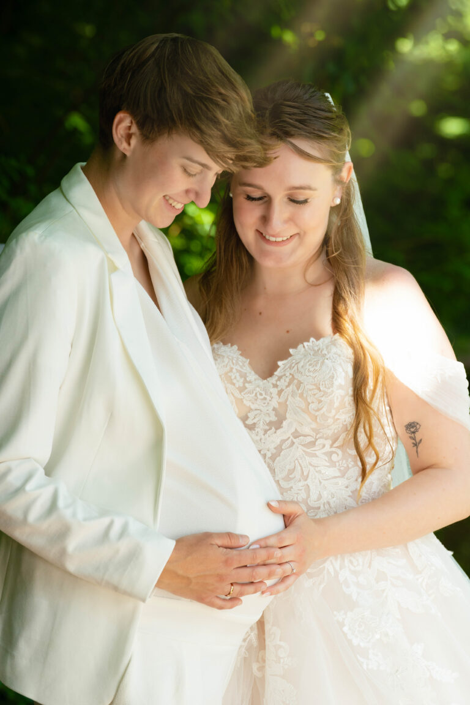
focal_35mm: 115
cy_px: 352
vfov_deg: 17.8
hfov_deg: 11.9
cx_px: 235
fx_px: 2252
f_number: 5
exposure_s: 1/200
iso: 500
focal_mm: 115
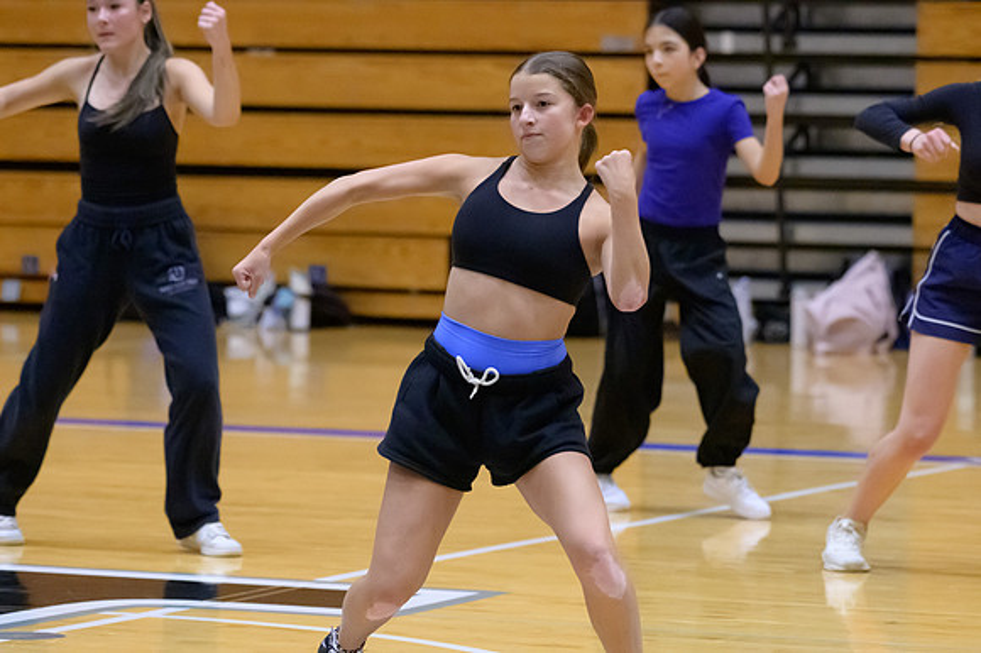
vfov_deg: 6.9
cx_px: 490
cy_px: 326
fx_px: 5447
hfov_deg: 10.3
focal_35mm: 200
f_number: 5.6
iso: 25600
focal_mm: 200
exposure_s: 1/1000
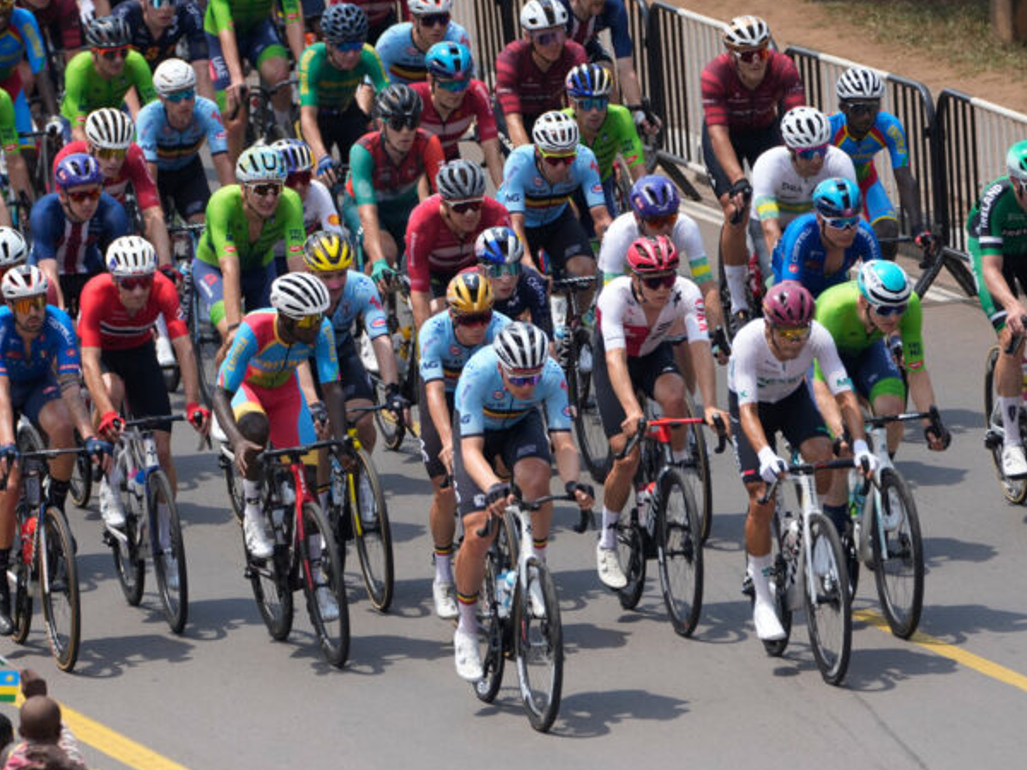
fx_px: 19017
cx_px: 351
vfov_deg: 2.3
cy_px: 352
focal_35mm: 641
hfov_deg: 3.1
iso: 250
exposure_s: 1/800
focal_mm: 400
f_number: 6.3
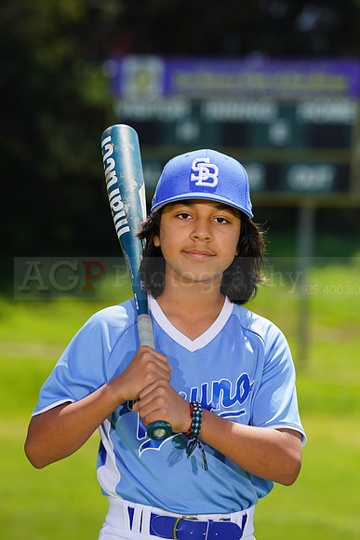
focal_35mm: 271
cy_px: 270
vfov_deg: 7.6
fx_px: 4062
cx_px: 180
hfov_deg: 5.1
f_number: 8
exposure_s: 1/250
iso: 100
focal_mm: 271
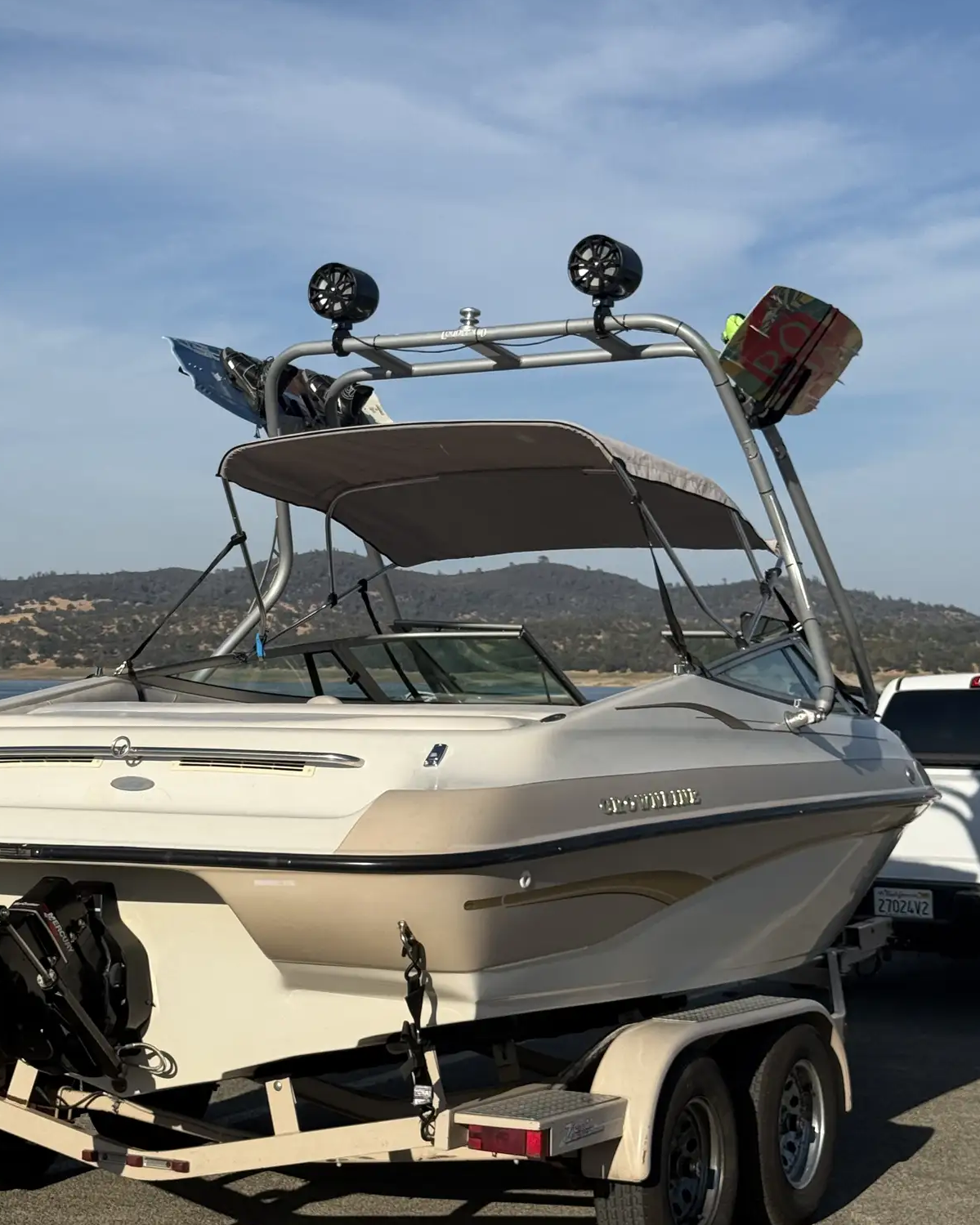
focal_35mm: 63
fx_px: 2284
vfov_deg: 30.0
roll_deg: -0.3
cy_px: 588
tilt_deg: +2.1
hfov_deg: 24.2
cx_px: 374
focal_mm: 6.76
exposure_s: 1/9901
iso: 80
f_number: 1.78
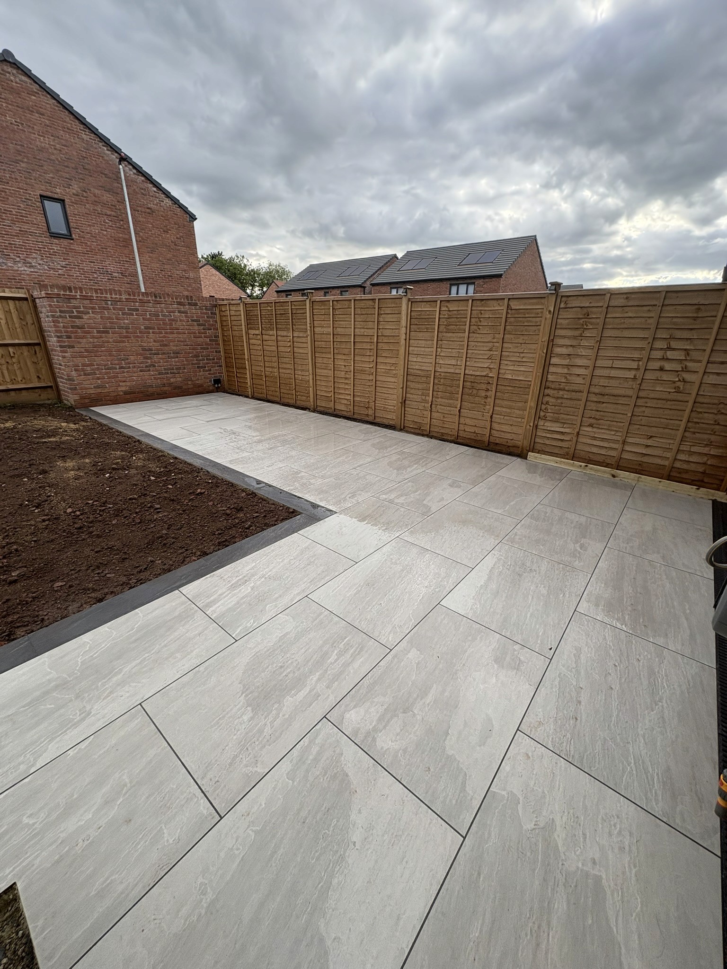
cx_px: 364
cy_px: 484
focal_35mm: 14
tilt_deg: -21.5
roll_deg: -0.5
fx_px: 392
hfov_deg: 85.7
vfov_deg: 102.1
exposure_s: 1/390
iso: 64
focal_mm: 2.22
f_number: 2.2
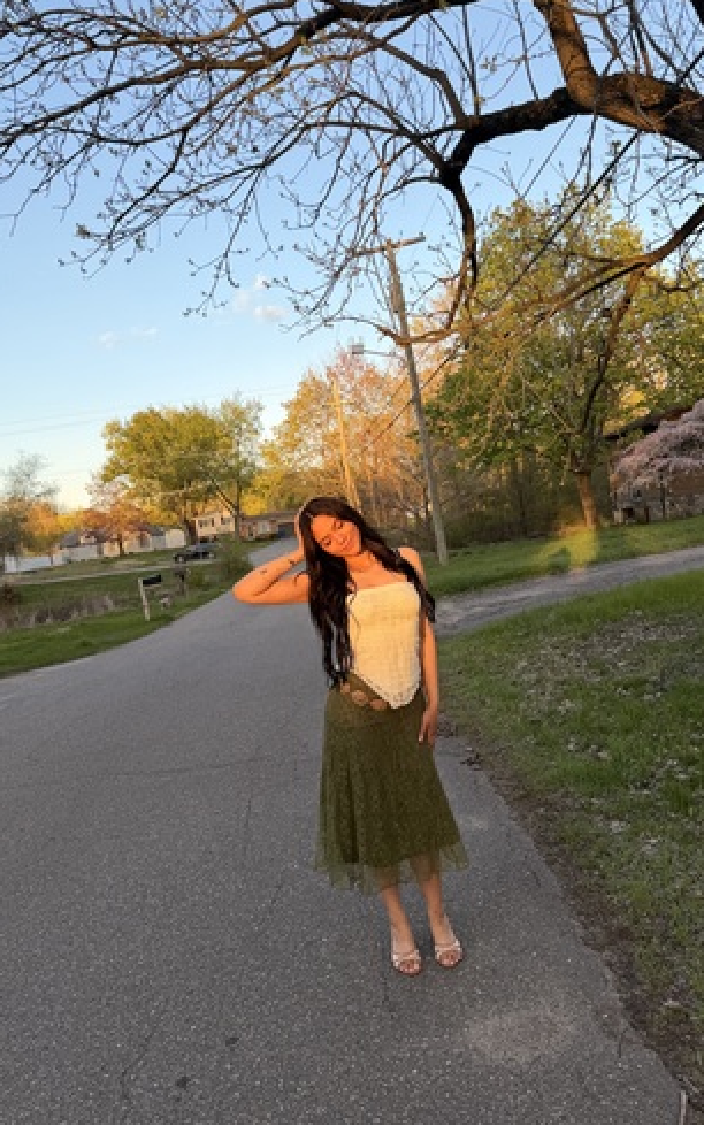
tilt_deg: -5.3
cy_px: 571
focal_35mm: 26
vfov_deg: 70.4
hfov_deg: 47.6
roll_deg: +8.5
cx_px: 390
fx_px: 797
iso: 80
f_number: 1.78
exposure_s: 1/539
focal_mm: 6.76
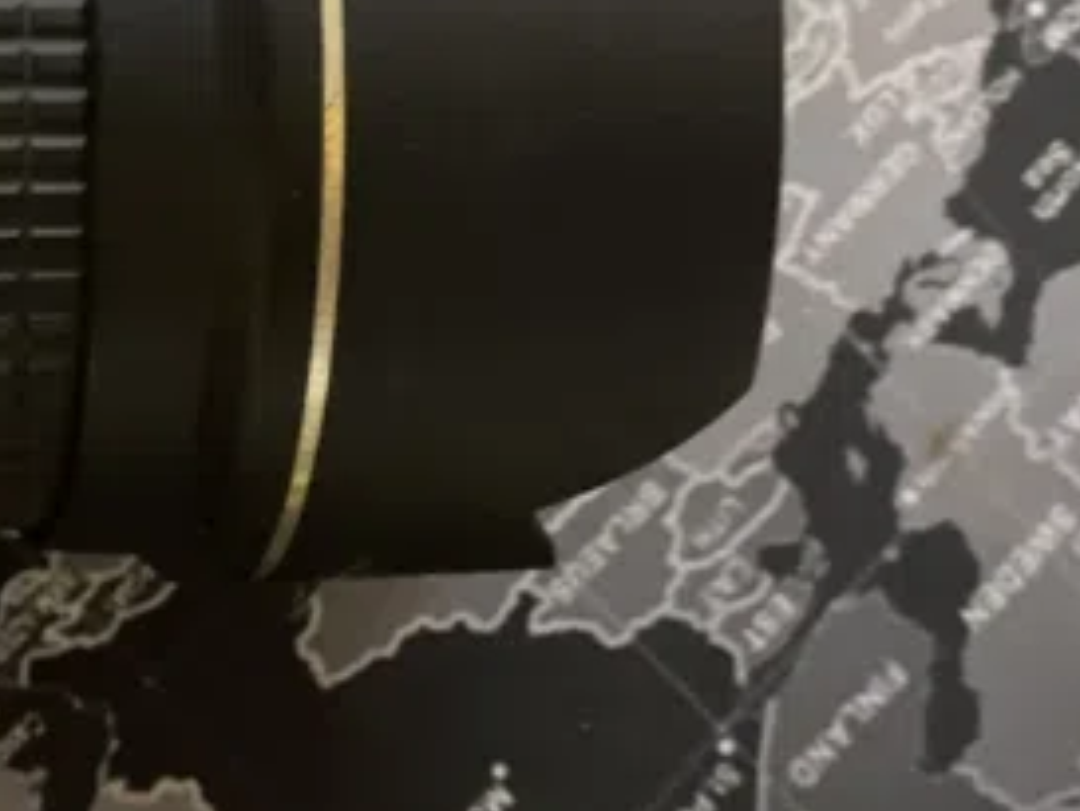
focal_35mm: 122
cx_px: -135
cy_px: 107
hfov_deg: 15.7
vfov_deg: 12.1
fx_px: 3808
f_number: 2
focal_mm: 6
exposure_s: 1/14
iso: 640
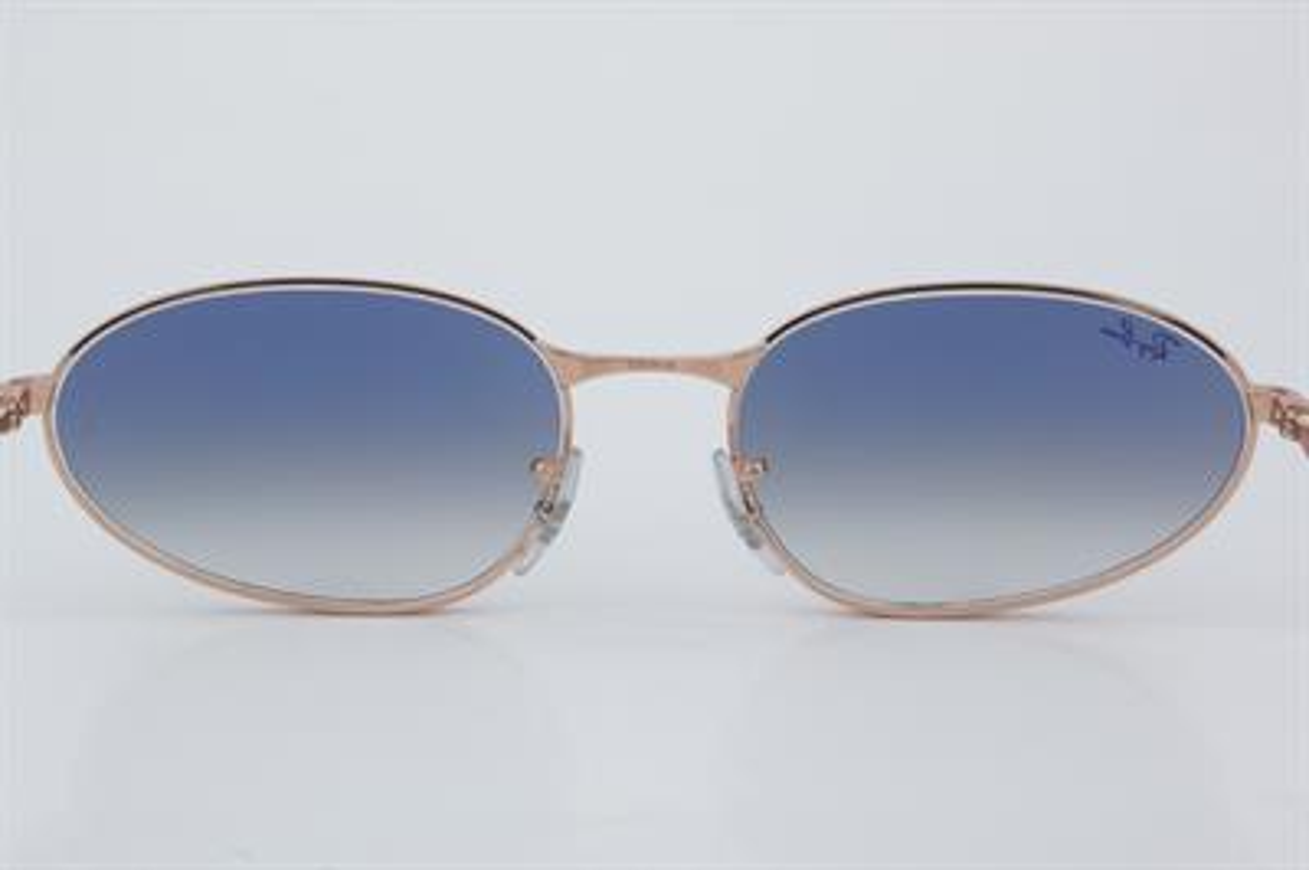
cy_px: 435
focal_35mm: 82
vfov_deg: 16.5
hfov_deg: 24.6
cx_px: 654
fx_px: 2997
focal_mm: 55
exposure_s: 1/4
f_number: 32
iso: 100
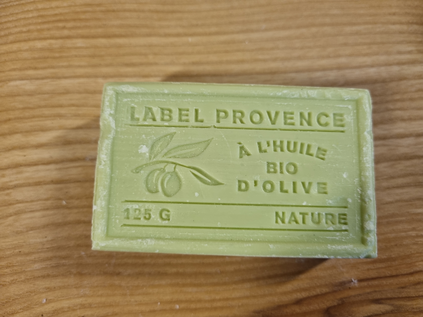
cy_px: 158
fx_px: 318
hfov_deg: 67.3
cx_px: 212
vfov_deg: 53.1
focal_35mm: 26
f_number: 1.8
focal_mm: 5.4
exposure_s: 1/100
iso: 320
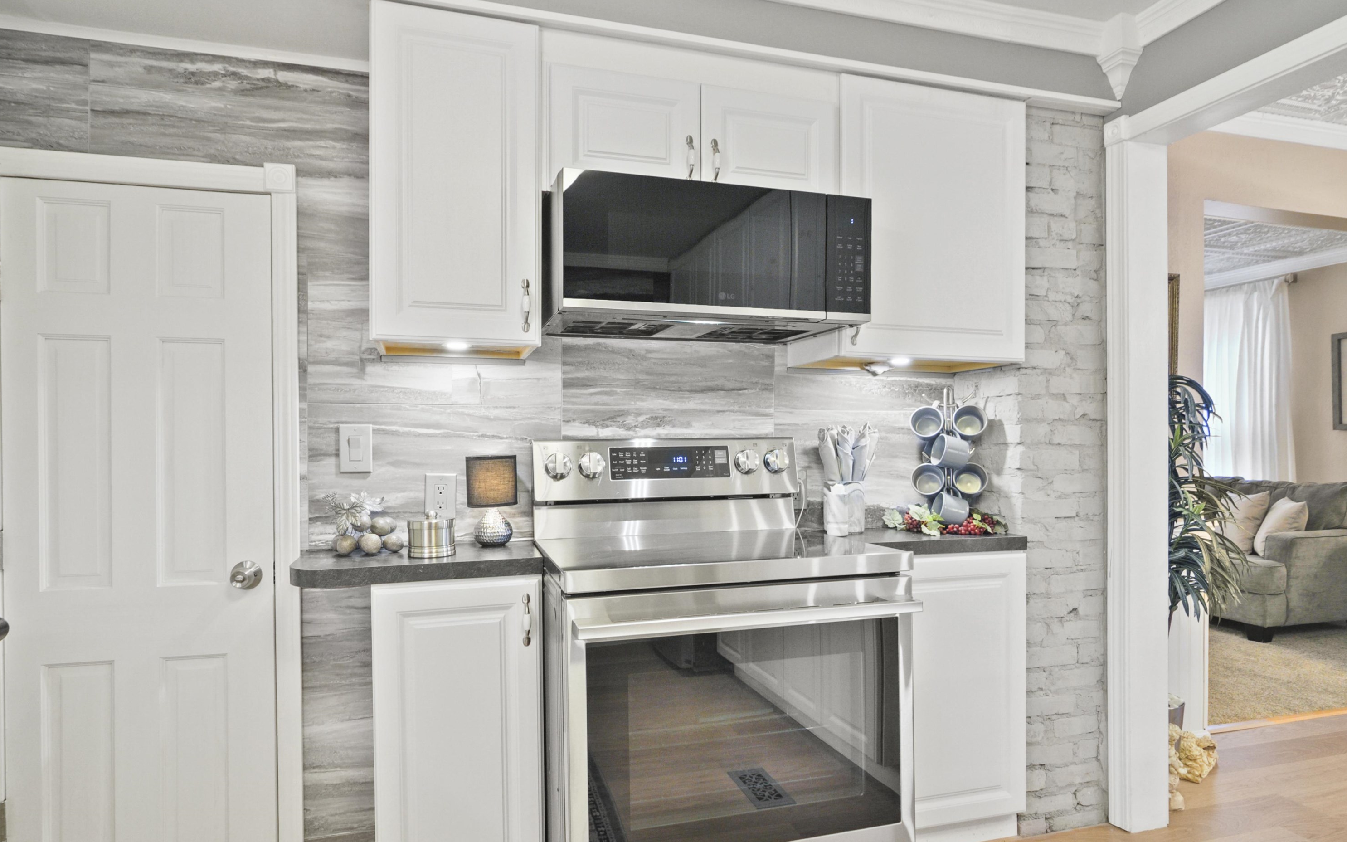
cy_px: 459
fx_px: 754
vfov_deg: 58.3
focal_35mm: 21
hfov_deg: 83.6
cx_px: 661
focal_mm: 13
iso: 400
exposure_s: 1/4
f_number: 5
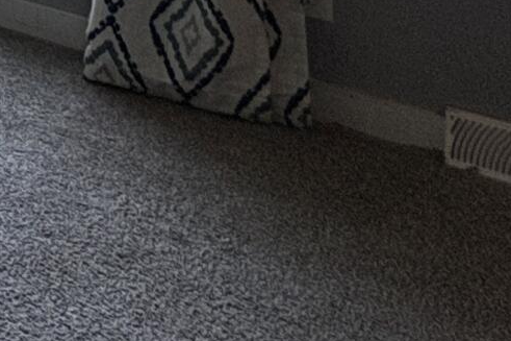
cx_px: -740
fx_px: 1263
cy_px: -541
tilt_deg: +1.0
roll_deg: +0.7
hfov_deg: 14.4
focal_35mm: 89
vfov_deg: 11.7
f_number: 2.2
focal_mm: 2.22
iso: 80
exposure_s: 1/124
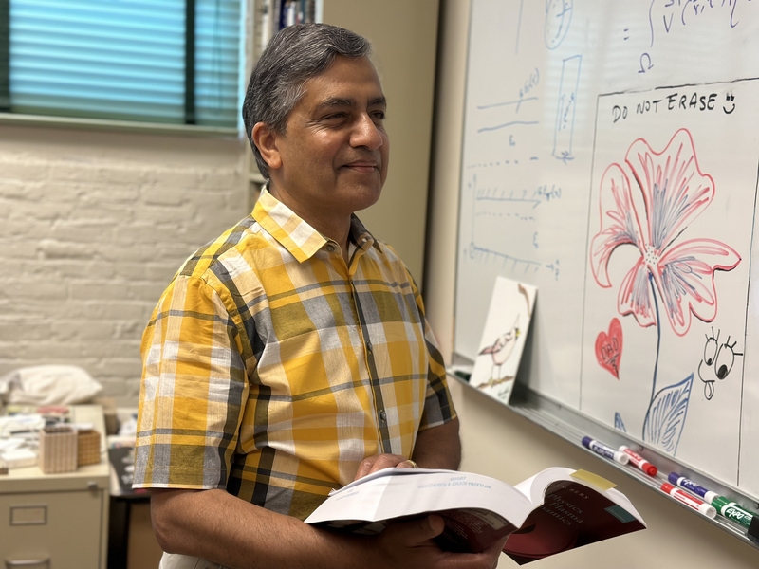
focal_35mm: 48
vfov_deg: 30.3
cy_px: 284
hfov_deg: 39.7
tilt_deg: -5.5
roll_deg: -3.0
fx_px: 1052
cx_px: 380
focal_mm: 6.86
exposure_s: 1/60
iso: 160
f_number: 1.78
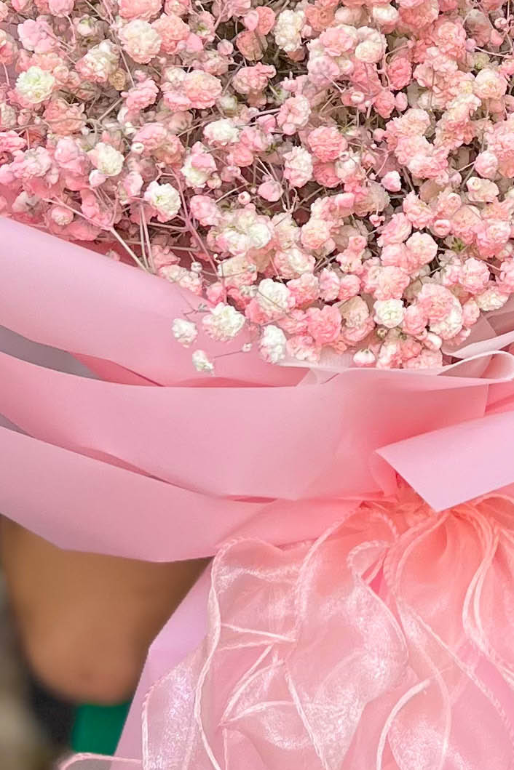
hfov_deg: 13.2
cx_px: 478
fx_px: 2206
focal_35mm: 103
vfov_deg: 19.7
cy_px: 232
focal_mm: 5.7
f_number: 1.5
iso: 50
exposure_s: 1/350
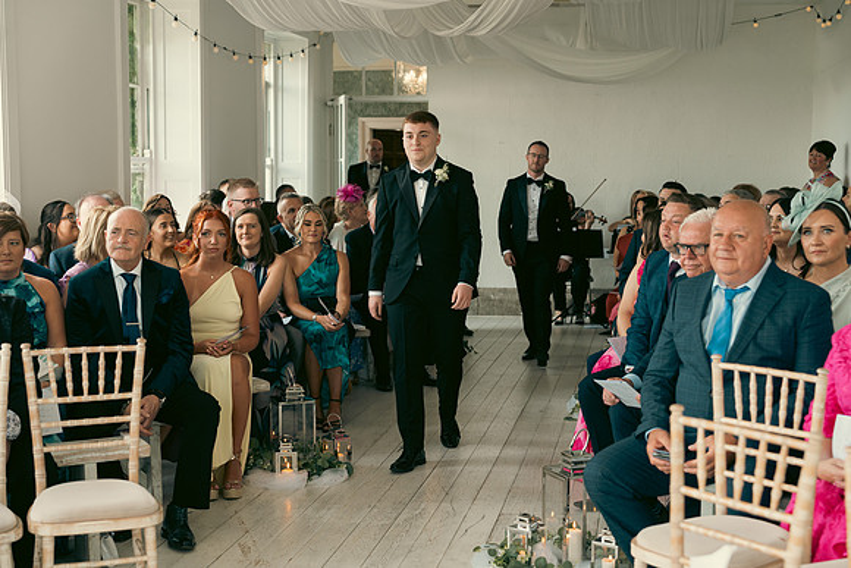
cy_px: 284
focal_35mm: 50
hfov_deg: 39.6
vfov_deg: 27.0
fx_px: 1182
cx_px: 426
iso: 500
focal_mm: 50
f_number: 3.5
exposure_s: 1/160
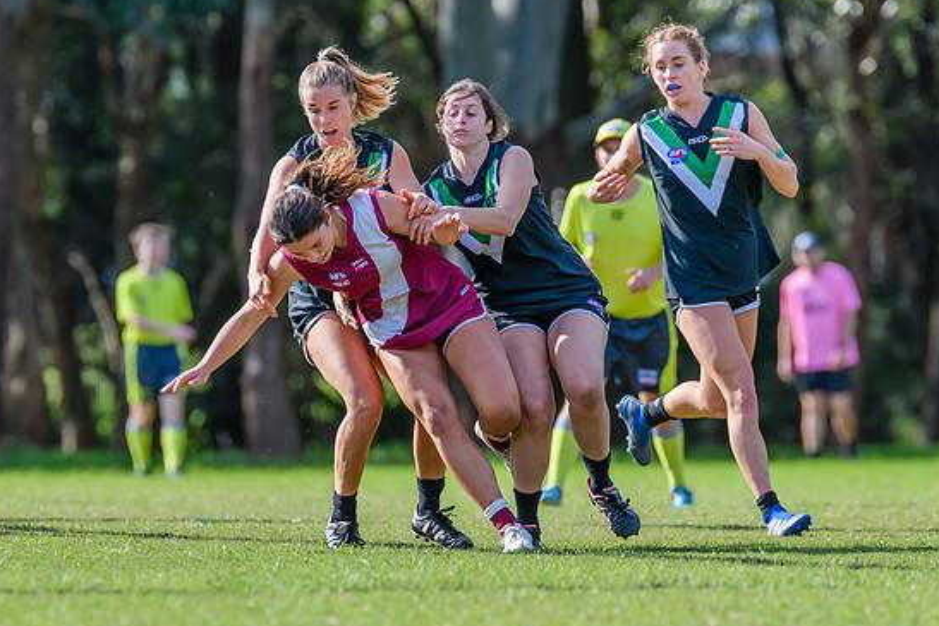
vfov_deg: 2.3
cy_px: 391
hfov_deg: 3.4
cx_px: 402
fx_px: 15784
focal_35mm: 605
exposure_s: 1/1250
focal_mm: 420
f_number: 5.6
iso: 800
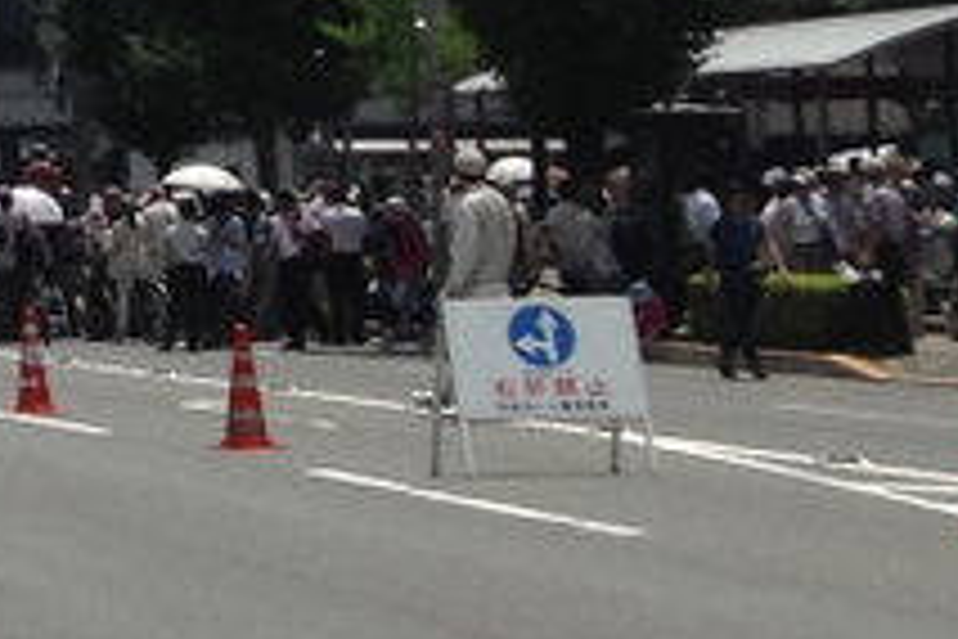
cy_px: -279
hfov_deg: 10.1
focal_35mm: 193
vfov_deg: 7.0
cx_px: -679
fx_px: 5136
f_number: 2.4
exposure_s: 1/2146
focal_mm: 3.3
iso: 32
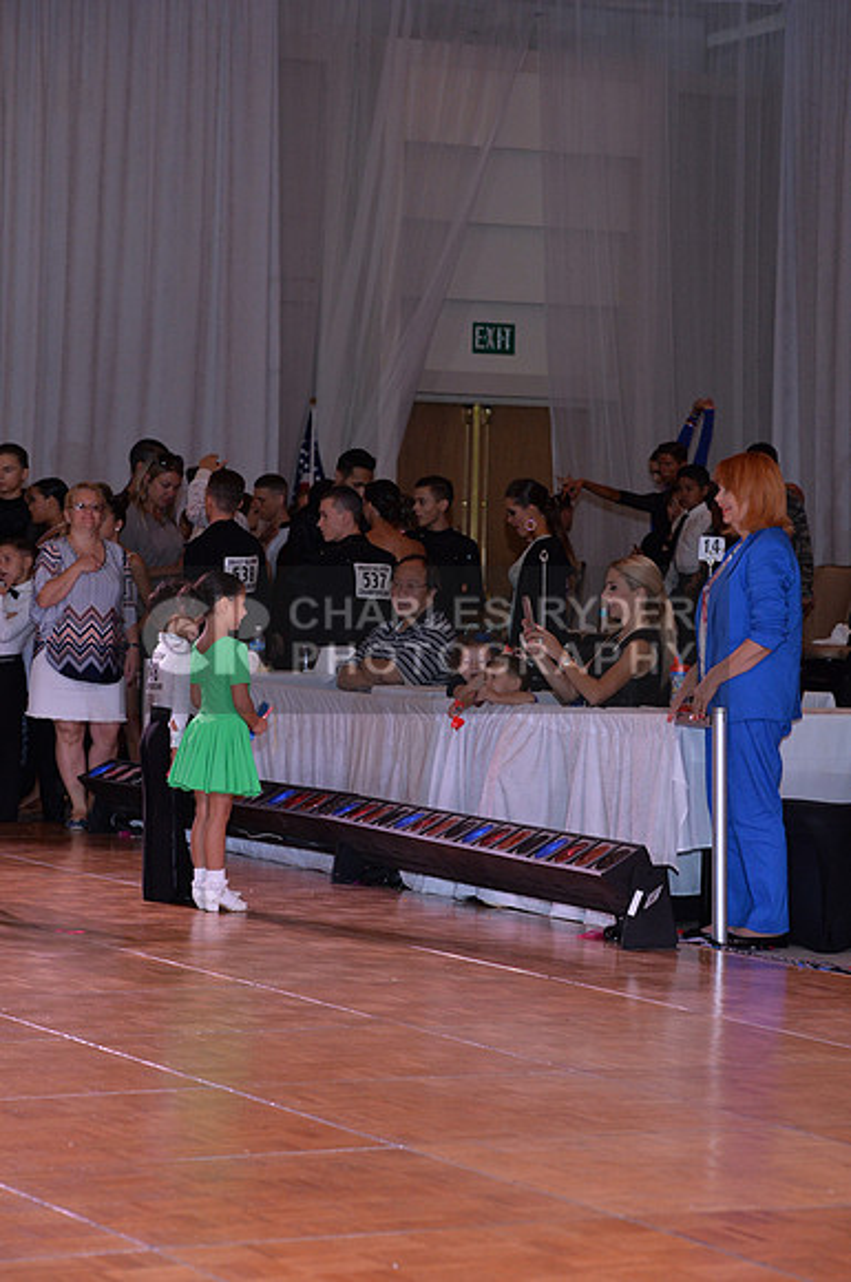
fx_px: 3734
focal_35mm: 105
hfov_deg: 13.0
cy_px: 641
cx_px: 426
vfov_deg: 19.5
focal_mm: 105
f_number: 5.6
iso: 2000
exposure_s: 1/250
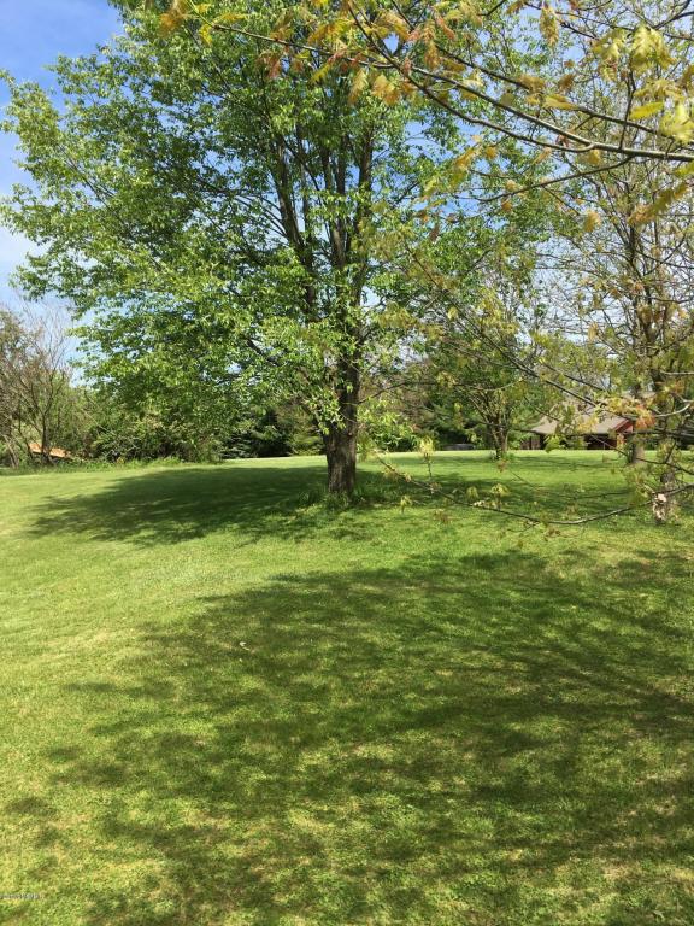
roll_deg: +1.6
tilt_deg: -2.5
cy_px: 463
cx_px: 347
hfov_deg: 48.2
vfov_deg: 61.7
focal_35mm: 29
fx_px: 775
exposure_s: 1/974
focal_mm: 4.15
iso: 25
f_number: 2.2
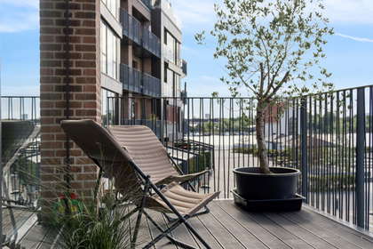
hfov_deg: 51.3
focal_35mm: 38
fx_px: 389
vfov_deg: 35.5
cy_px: 124
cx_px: 186
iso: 200
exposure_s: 1/2000
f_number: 4
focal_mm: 25
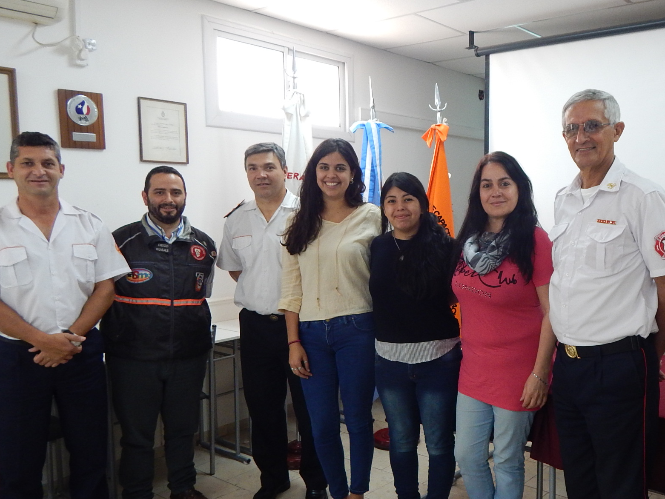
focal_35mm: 32
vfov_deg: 44.1
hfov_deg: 55.4
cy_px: 274
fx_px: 615
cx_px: 455
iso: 220
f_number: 3
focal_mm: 4
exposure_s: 1/30
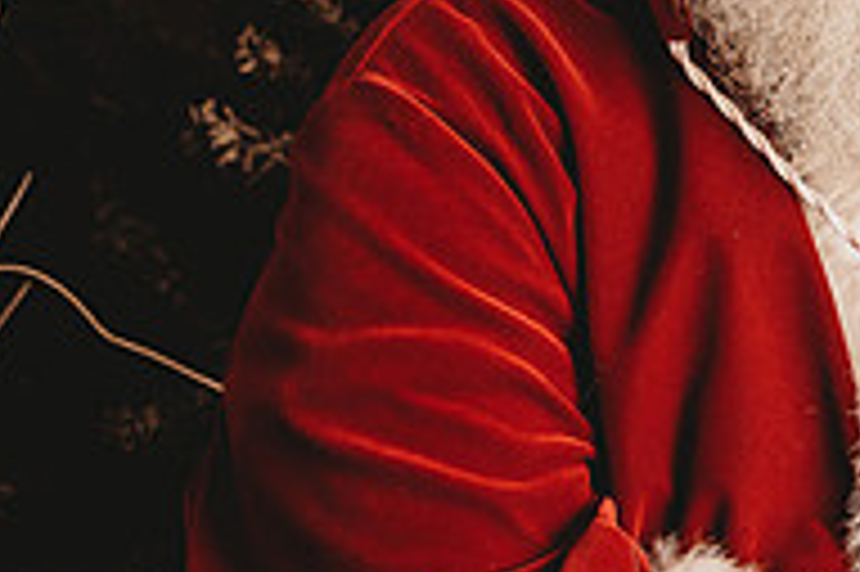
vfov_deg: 9.2
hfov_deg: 13.4
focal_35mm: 146
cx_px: 1216
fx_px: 3485
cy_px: -151
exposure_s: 1/160
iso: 100
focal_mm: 48
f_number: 4
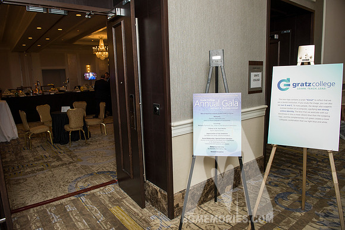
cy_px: 115
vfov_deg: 53.2
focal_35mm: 24
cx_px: 172
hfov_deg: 73.7
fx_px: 230
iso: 1250
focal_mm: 24
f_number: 4.5
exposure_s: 1/80
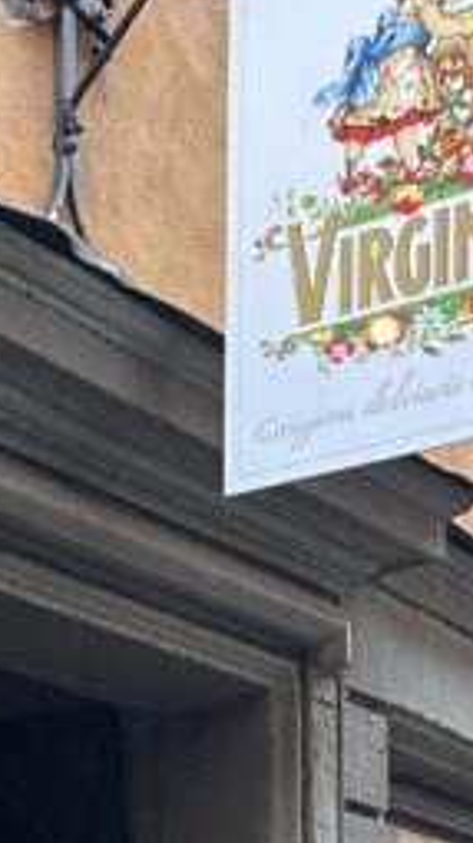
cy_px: 1336
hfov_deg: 10.8
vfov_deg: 17.8
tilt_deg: +0.1
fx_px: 2347
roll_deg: +0.7
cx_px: -370
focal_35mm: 105
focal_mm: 6.86
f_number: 1.78
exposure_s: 1/119
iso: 50
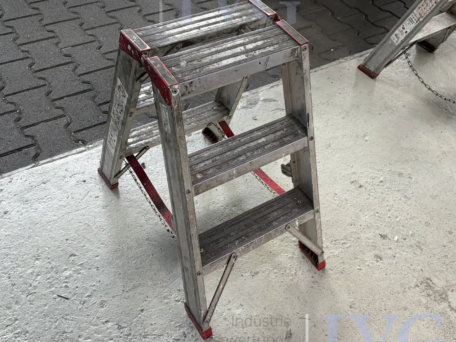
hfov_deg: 50.0
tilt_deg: -45.7
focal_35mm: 37
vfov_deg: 38.7
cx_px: 252
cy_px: 170
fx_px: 487
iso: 125
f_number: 1.6
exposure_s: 1/111
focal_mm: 5.96
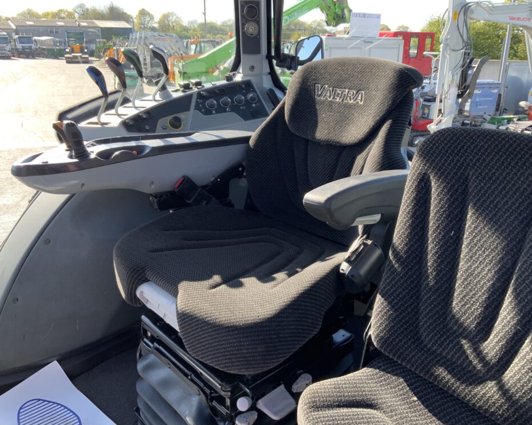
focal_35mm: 31
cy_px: 211
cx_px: 274
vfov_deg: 47.1
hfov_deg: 57.2
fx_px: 488
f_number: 1.8
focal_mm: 3
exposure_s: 1/156
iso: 16
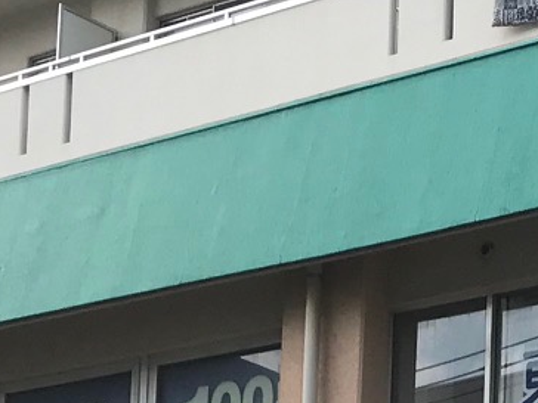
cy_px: 756
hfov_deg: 12.7
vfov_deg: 9.1
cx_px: 435
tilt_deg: +7.4
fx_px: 2409
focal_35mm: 155
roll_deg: -1.6
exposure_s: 1/413
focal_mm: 3.99
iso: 20
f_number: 1.8
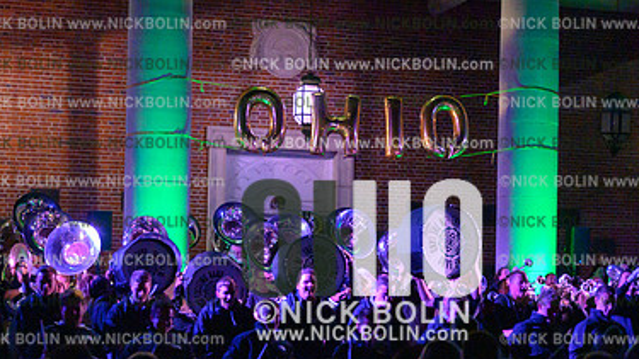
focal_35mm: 73
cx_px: 361
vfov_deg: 16.5
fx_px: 1237
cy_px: 261
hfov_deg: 28.9
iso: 12800
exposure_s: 1/500
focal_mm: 45
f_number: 4
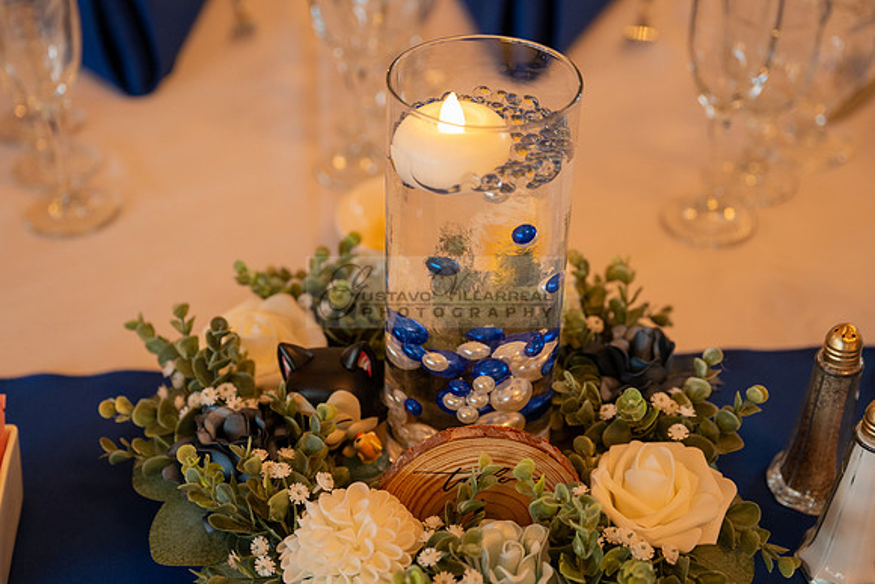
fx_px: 1282
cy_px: 292
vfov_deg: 25.7
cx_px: 438
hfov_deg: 37.7
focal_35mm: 53
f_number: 3.5
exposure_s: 1/50
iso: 1000
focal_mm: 50
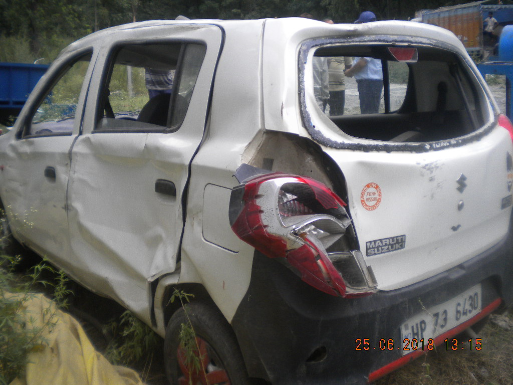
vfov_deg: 40.7
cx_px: 256
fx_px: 519
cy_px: 192
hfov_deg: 52.6
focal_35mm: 35
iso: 160
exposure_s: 1/462
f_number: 3.1
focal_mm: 6.3
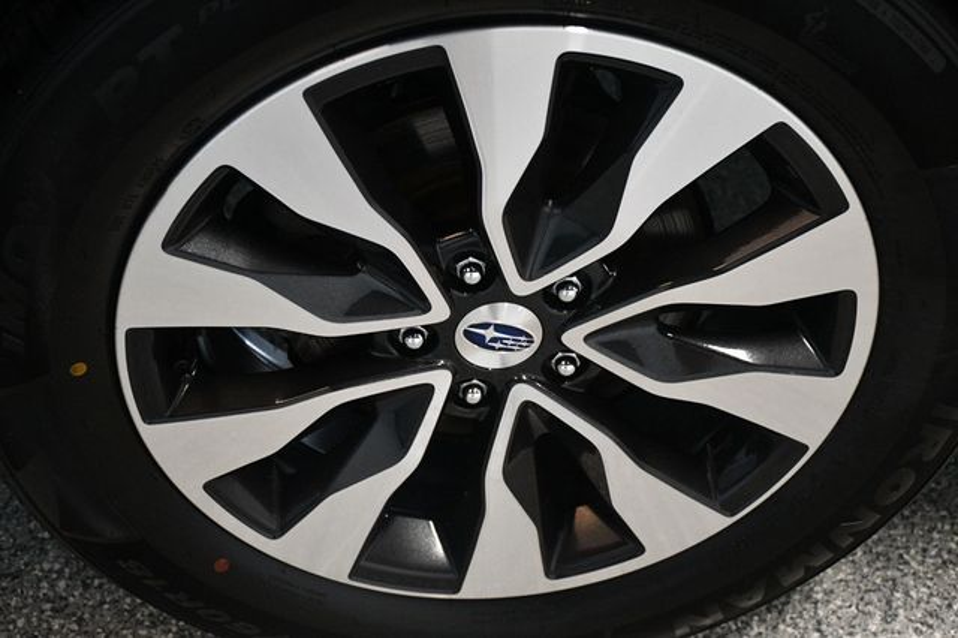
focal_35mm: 67
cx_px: 479
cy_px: 319
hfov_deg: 30.1
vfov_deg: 20.3
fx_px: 1782
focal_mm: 45
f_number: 4.5
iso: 3200
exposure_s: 1/100
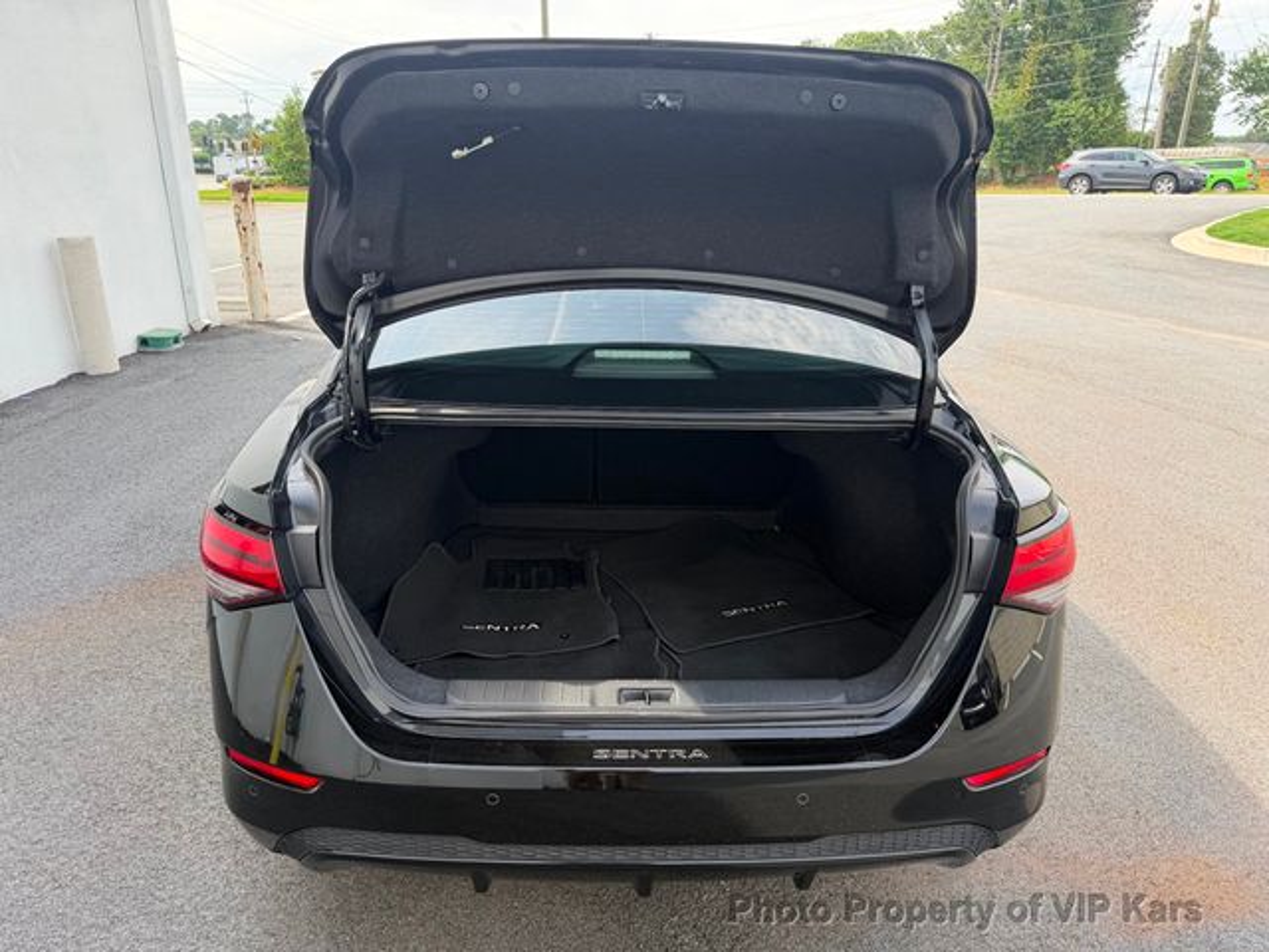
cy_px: 476
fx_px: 880
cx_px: 634
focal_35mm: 24
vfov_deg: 56.8
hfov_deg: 71.6
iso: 80
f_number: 1.78
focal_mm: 6.76
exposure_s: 1/788
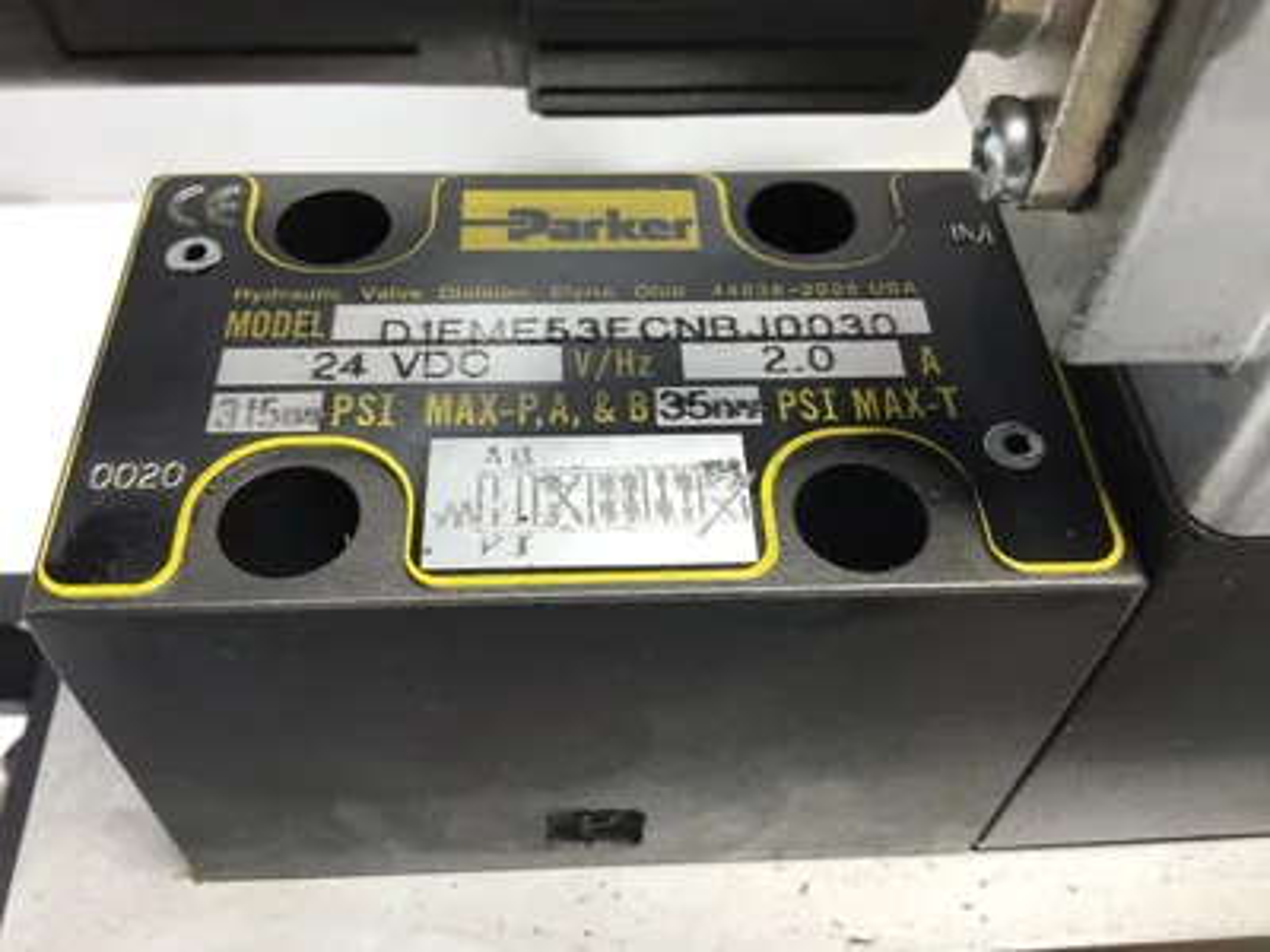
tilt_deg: -52.3
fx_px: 1137
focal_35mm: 31
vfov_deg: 45.4
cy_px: 476
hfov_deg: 58.4
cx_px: 635
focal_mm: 3.3
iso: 32
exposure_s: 1/60
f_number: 2.4
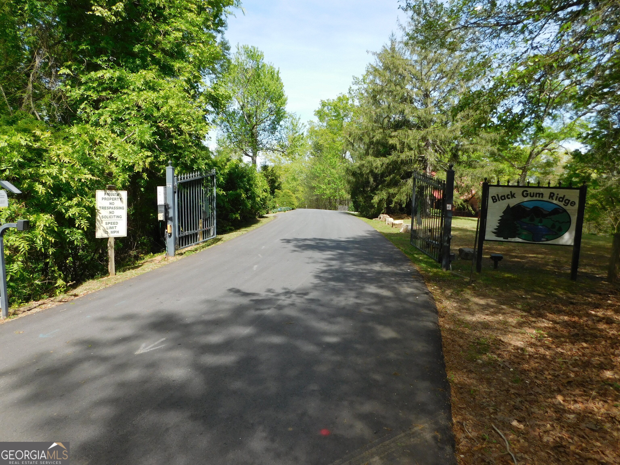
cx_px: 310
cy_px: 232
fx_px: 412
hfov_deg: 73.9
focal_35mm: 23
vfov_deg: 58.9
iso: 125
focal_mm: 4
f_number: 3
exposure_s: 1/800
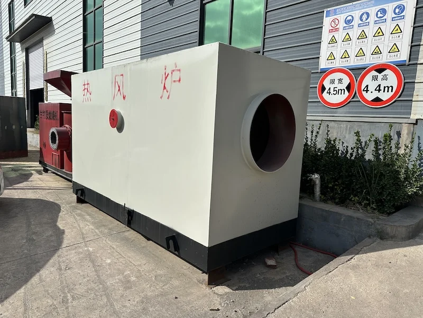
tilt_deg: -7.1
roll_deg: -3.8
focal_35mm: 24
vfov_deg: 56.8
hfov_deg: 71.6
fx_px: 293
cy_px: 159
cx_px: 212
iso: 80
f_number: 1.78
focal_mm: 6.86
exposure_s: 1/9709
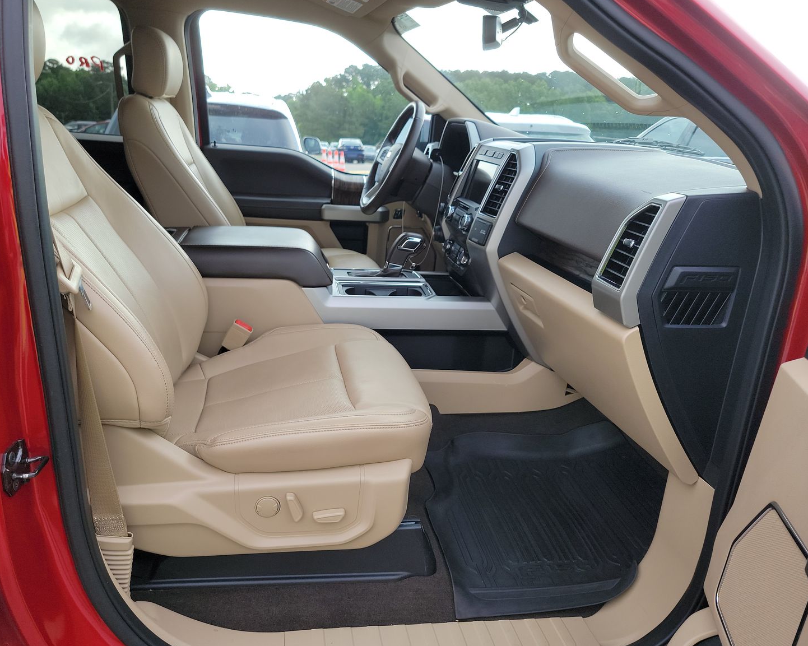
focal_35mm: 26
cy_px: 320
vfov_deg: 54.9
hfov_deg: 65.9
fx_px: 622
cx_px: 361
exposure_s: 1/119
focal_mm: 6.7
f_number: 1.8
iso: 59
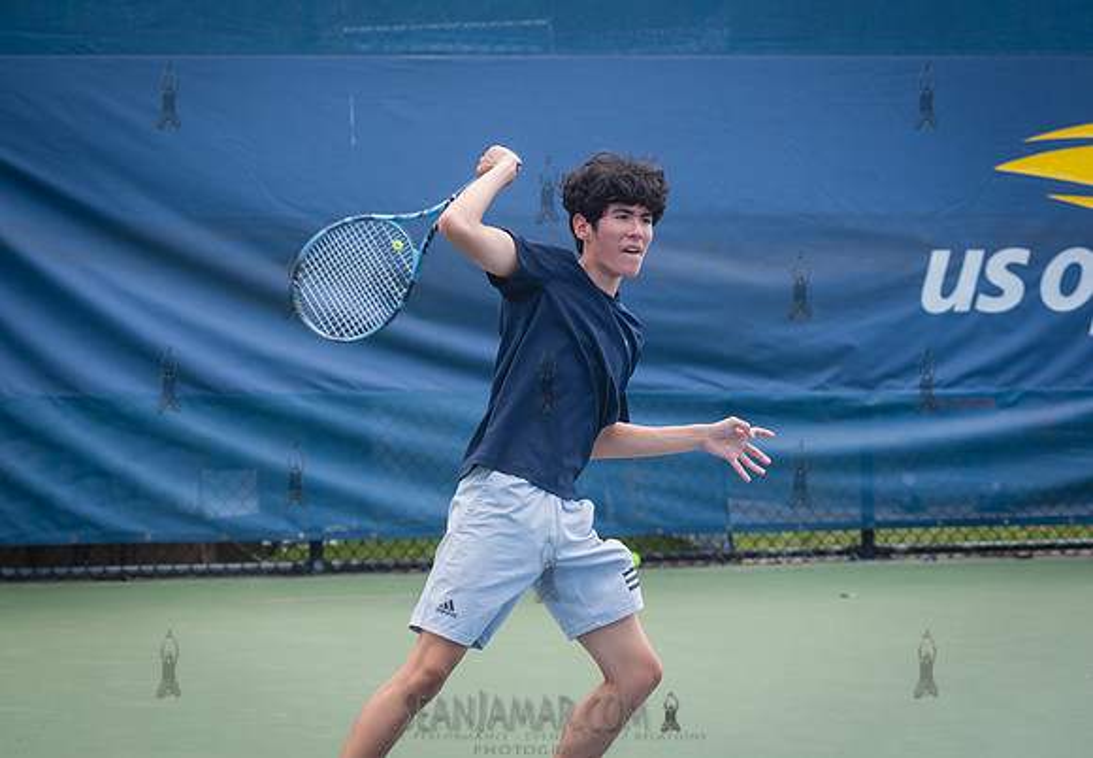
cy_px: 332
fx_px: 4244
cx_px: 439
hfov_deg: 14.7
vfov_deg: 10.2
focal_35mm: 138
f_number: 4.5
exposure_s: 1/250
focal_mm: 112
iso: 200
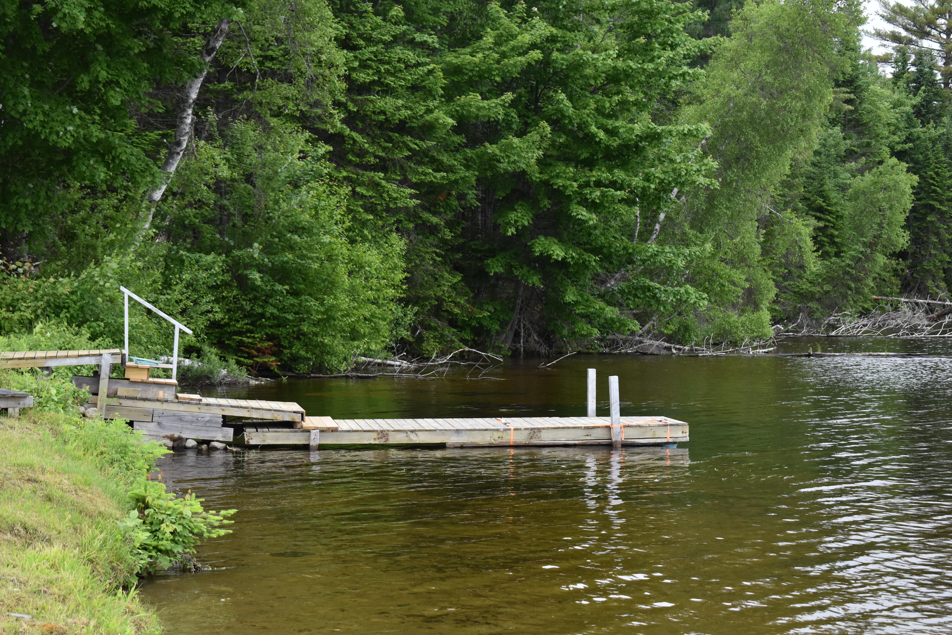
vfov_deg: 17.5
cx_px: 476
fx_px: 2063
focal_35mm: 78
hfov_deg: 26.0
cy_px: 318
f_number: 5.6
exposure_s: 1/250
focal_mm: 52
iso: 800
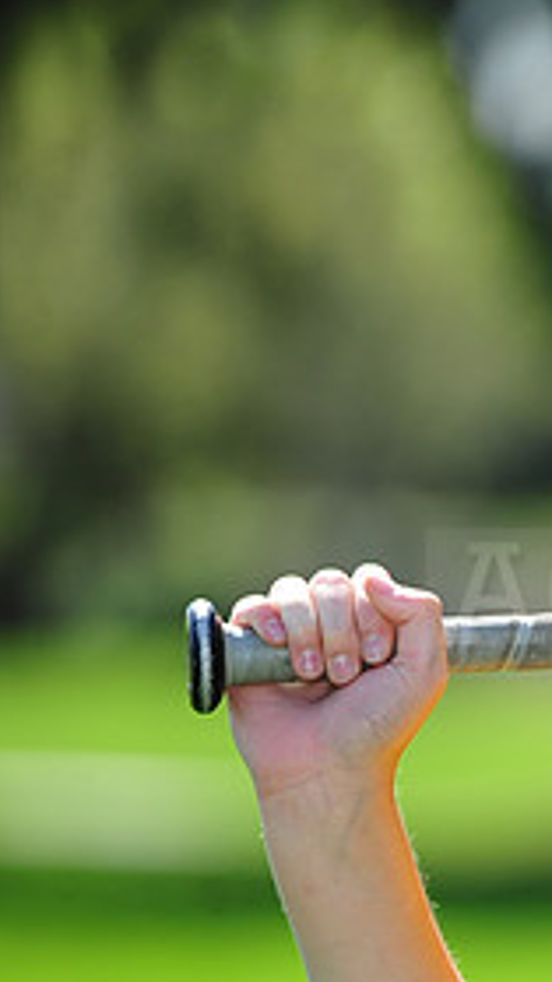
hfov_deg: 2.8
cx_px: 1016
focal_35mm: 436
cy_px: 574
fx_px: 11342
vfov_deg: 5.0
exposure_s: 1/640
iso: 200
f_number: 4.5
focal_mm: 200
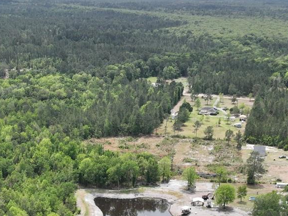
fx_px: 549
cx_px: 112
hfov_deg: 29.3
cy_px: 263
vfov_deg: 20.7
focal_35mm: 66
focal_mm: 12.29
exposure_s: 1/2000
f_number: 2.8
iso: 180
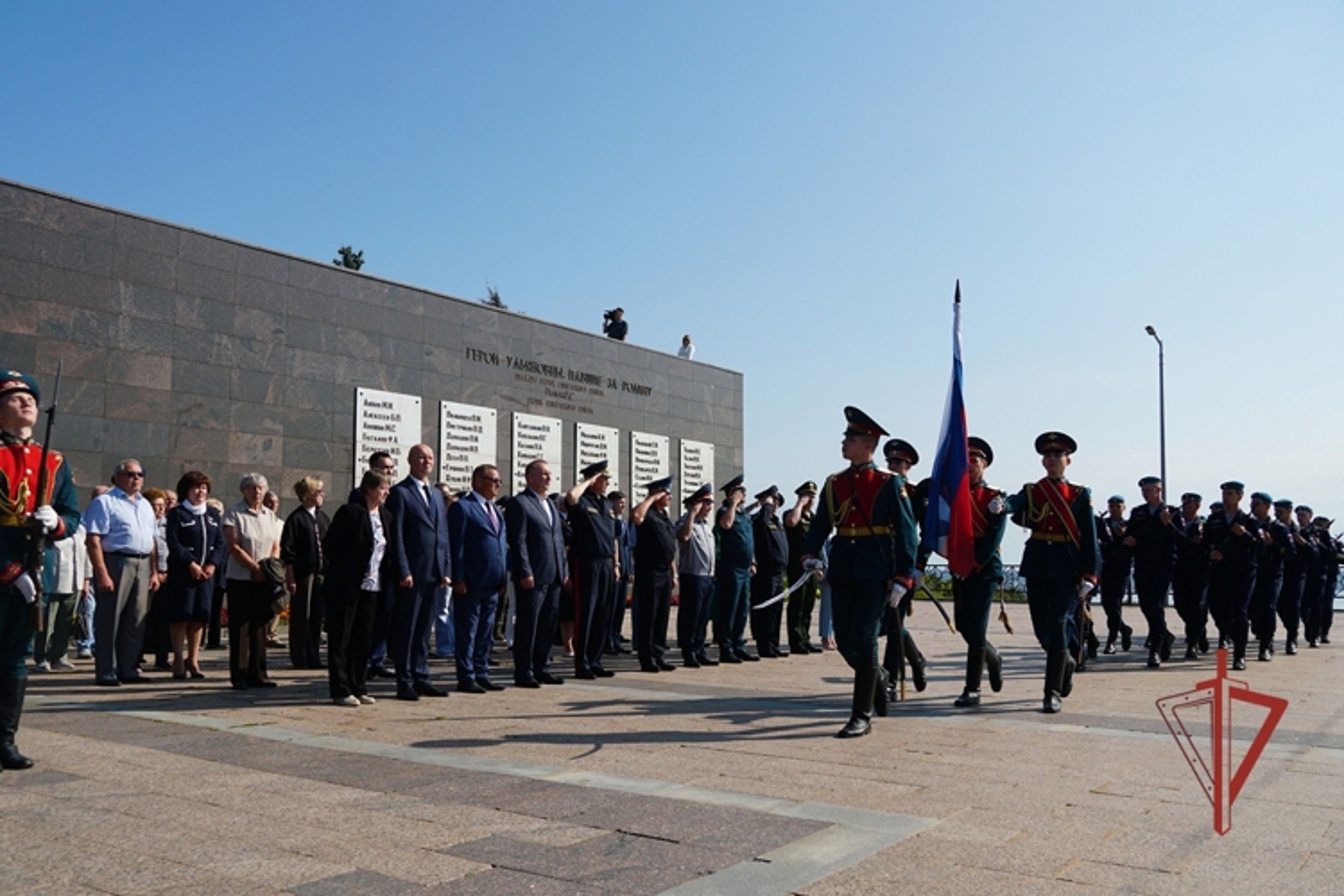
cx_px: 672
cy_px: 448
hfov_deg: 61.9
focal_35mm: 30
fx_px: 1120
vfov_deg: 43.6
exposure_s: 1/800
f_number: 5.6
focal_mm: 20
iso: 100
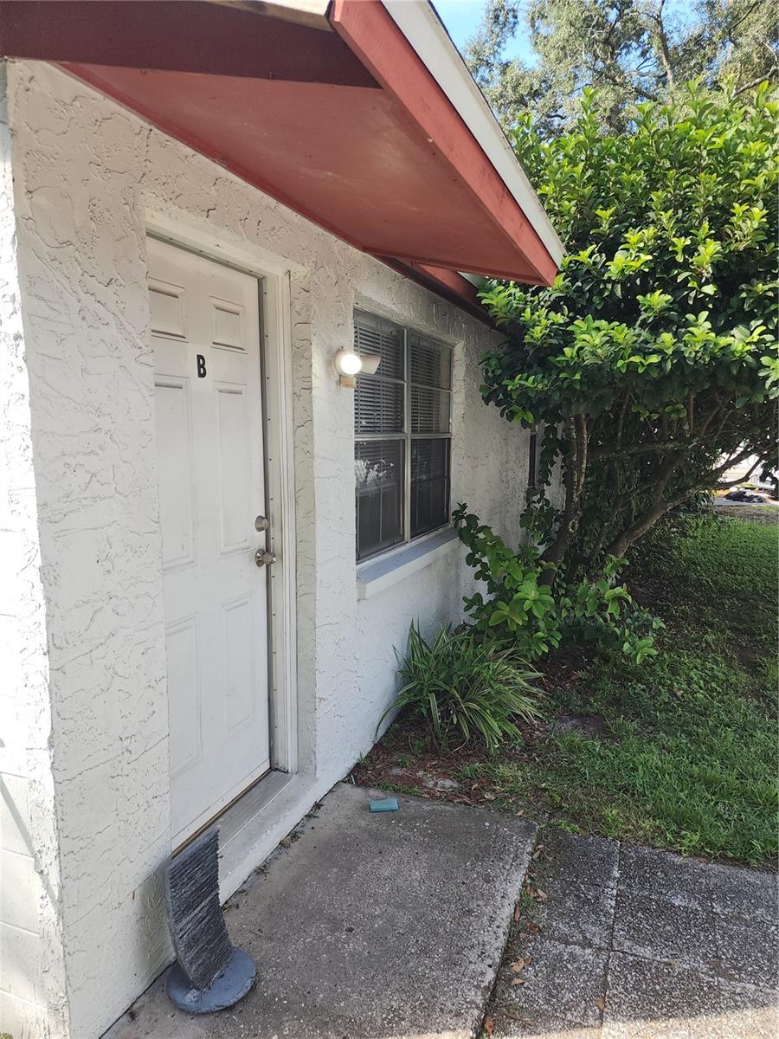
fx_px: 690
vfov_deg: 73.9
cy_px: 520
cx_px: 390
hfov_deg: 58.9
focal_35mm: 23
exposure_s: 1/162
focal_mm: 6.4
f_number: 1.8
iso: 12
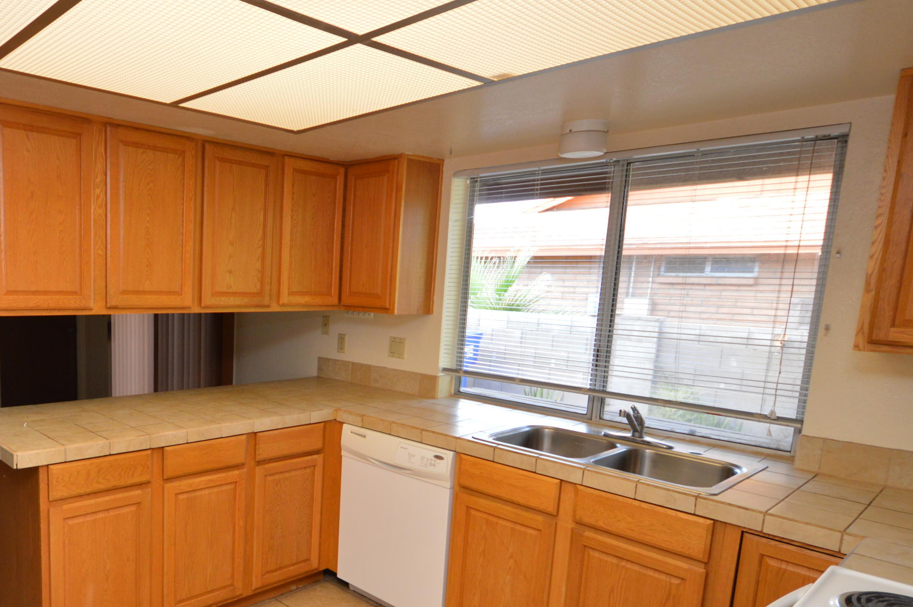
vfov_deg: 52.4
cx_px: 261
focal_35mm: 24
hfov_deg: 70.2
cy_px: 381
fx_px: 608
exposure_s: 1/60
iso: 450
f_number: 3.5
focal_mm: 10
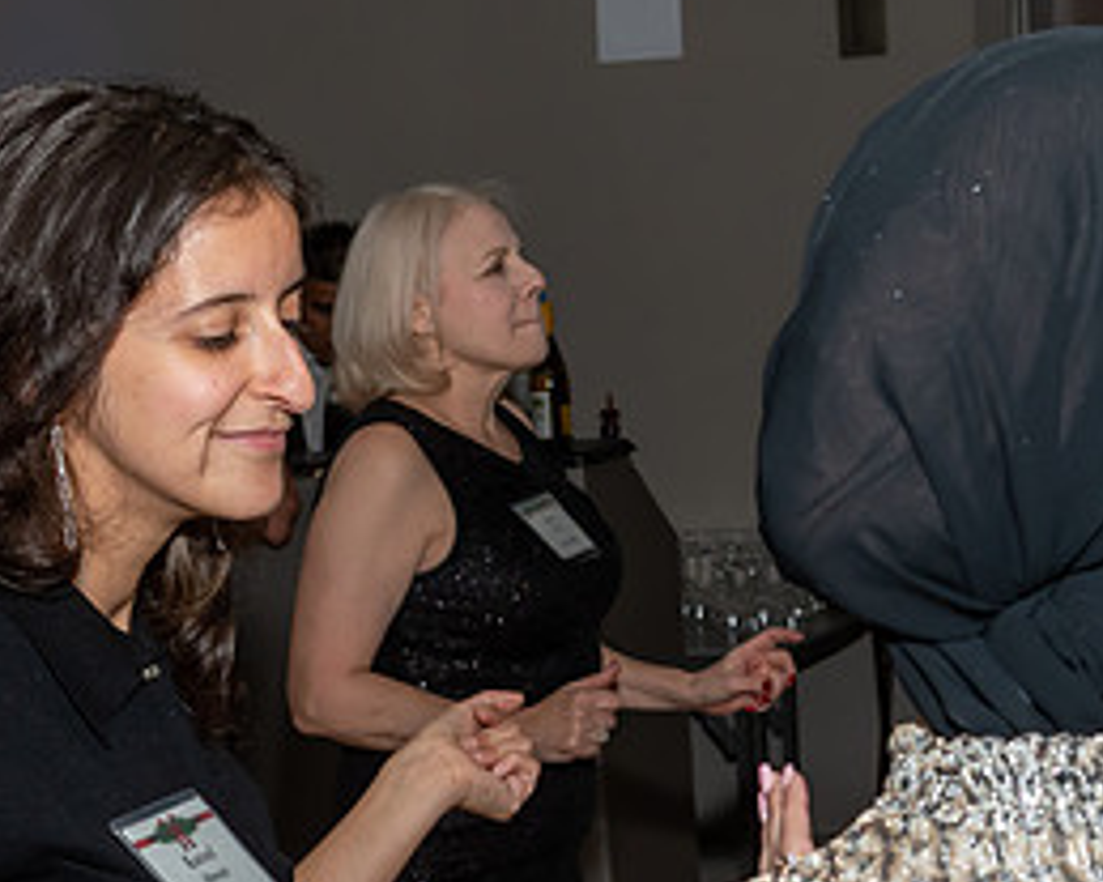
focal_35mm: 126
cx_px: 295
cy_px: 683
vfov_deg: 12.2
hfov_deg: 15.2
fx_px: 4112
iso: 400
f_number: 6.3
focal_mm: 32
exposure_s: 1/250
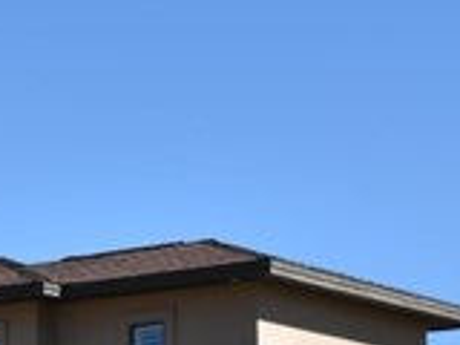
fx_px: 2583
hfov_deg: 9.8
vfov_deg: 7.6
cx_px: -273
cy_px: 193
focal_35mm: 194
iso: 200
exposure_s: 1/640
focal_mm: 27
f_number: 8
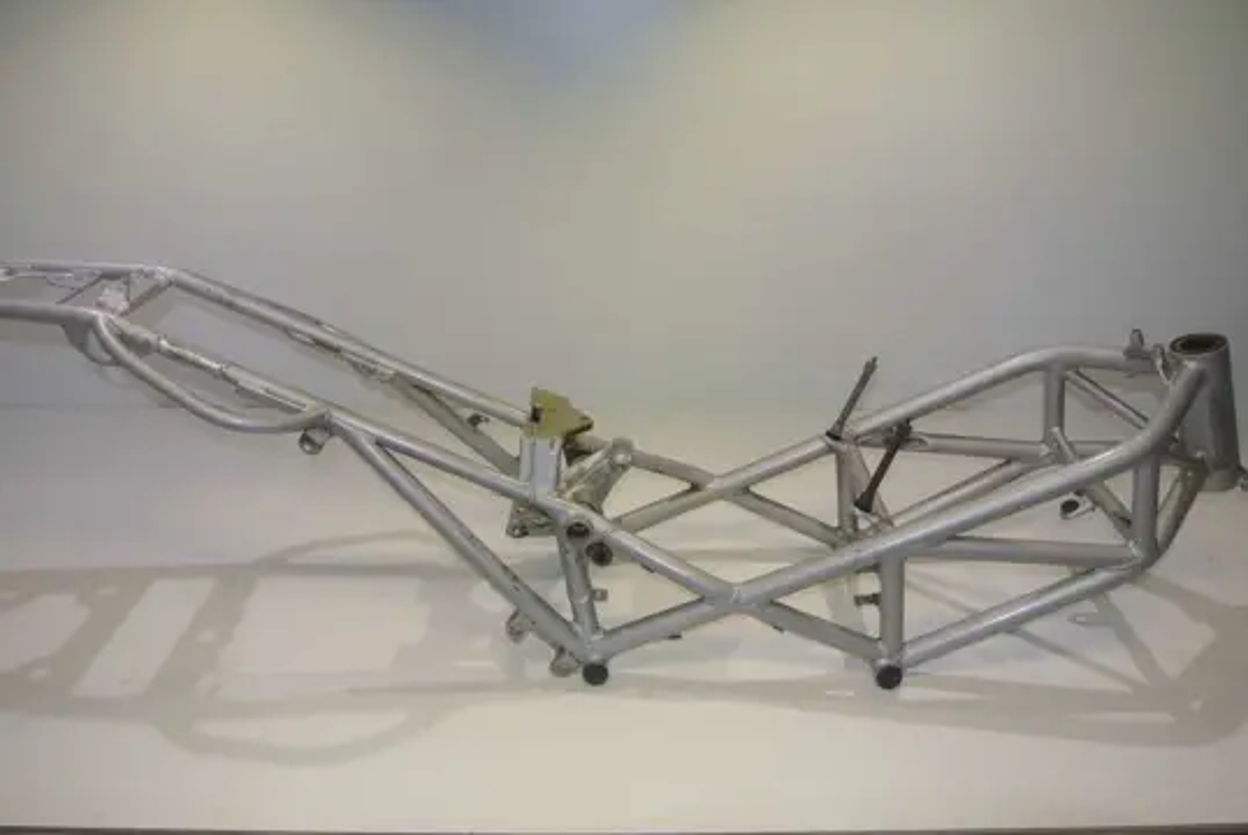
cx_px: 624
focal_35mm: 31
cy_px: 418
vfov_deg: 42.4
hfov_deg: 60.2
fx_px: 1076
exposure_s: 1/60
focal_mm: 11.8
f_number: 3.8
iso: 200
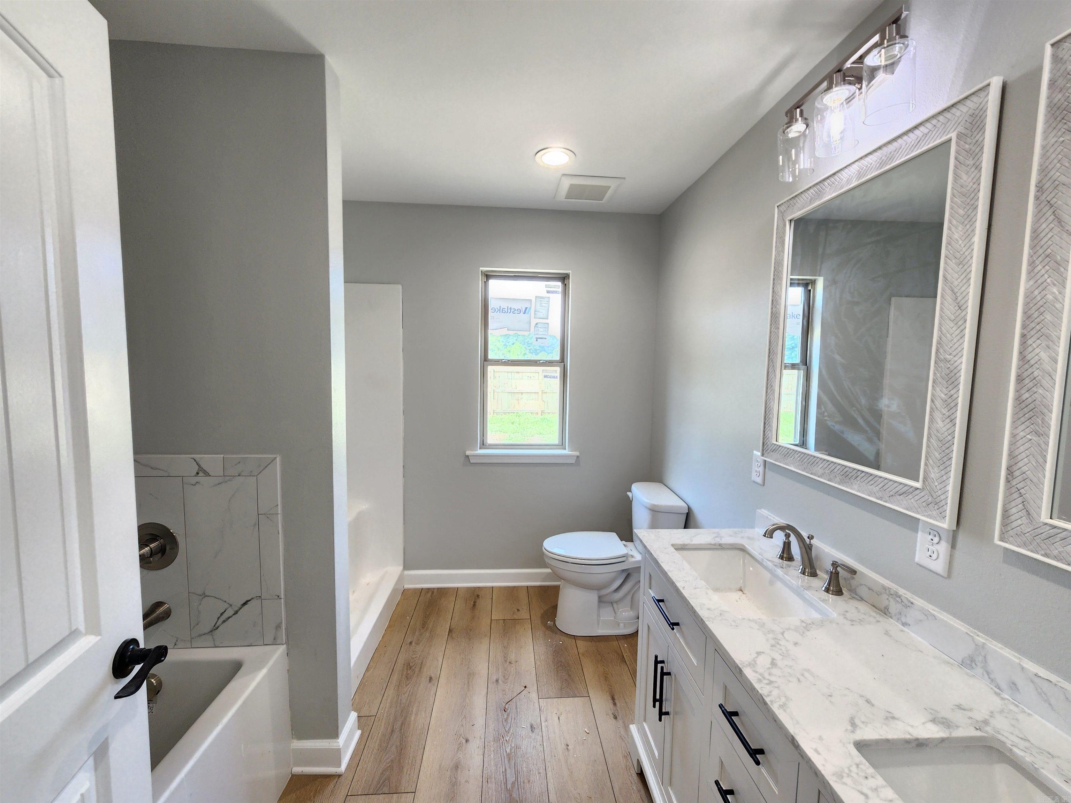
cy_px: 402
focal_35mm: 13
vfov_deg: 89.9
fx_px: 402
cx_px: 536
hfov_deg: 106.2
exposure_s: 1/60
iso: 100
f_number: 2.2
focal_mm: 2.2
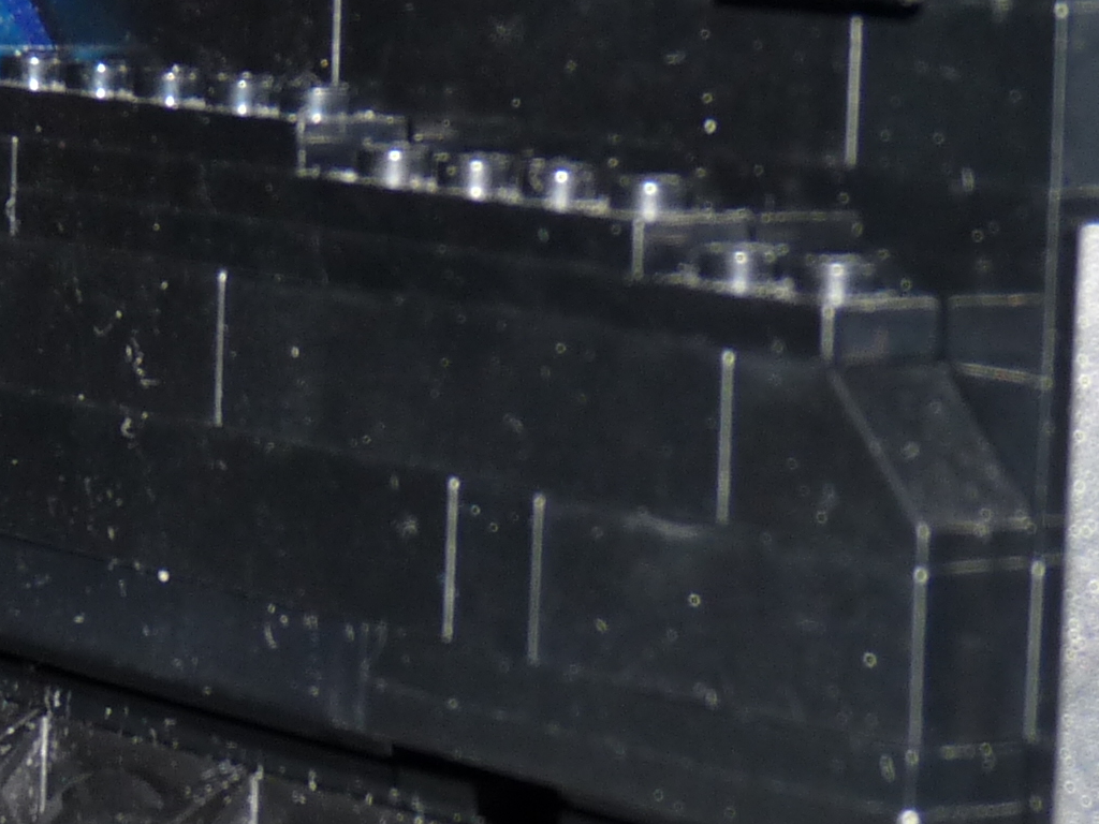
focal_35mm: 171
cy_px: 399
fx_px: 5429
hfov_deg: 11.5
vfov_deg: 8.7
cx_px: 251
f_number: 3.2
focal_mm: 8.5
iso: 100
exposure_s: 1/125
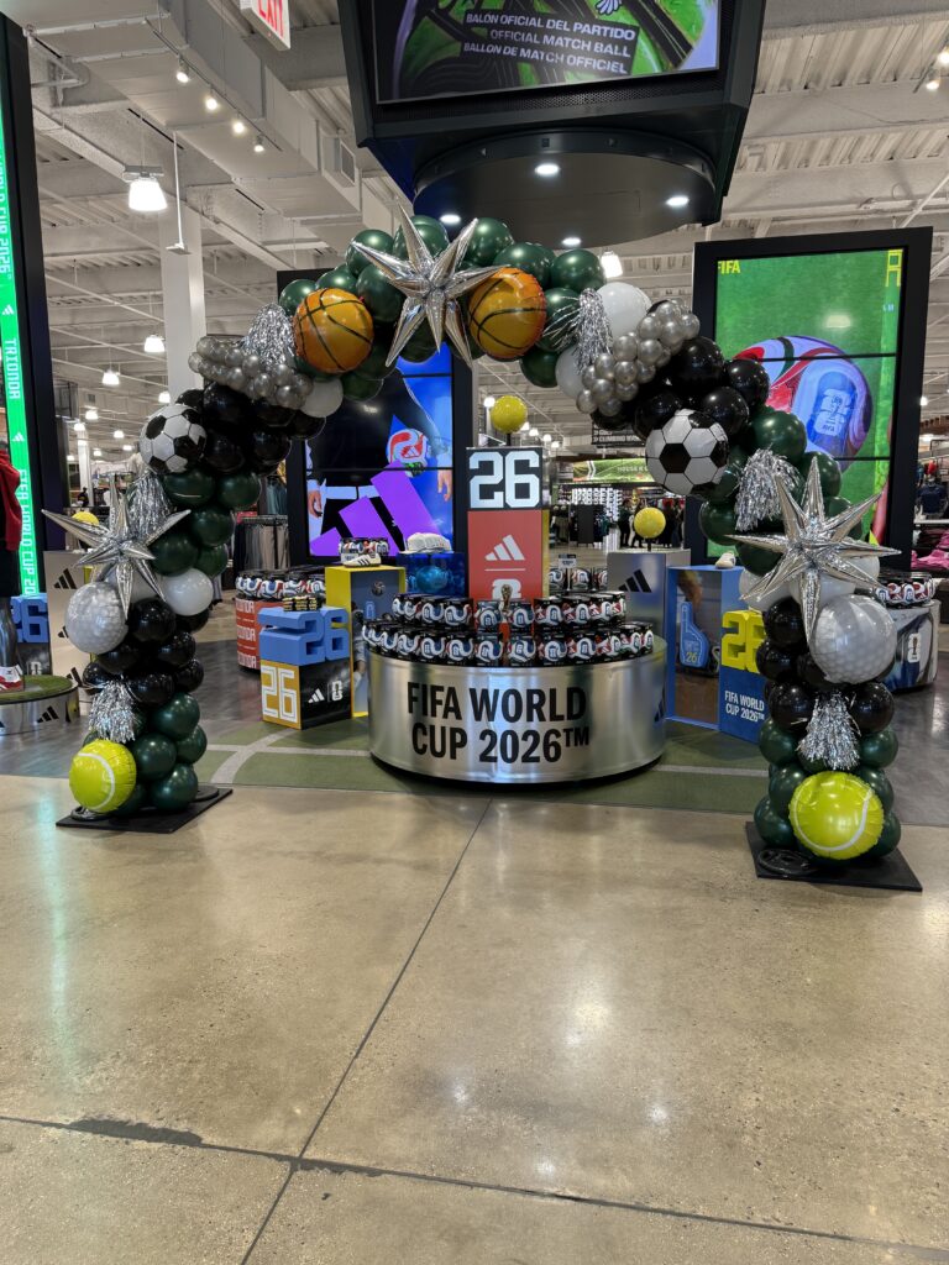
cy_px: 632
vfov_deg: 71.6
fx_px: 877
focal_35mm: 24
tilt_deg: -7.8
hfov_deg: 56.8
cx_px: 474
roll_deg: +0.4
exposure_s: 1/120
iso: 125
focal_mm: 6.76
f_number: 1.78
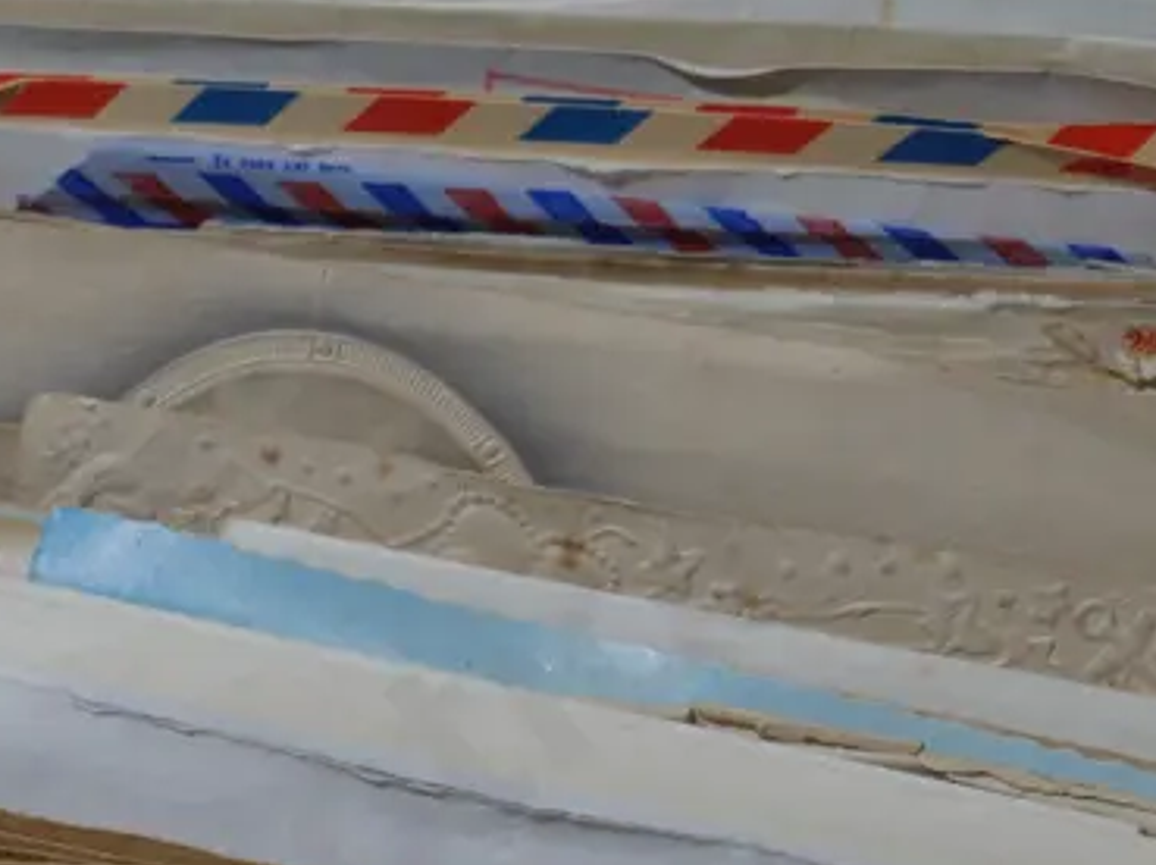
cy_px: 910
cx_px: 257
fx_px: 4637
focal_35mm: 139
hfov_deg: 14.1
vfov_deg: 10.5
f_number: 5.3
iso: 200
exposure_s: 1/100
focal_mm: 25
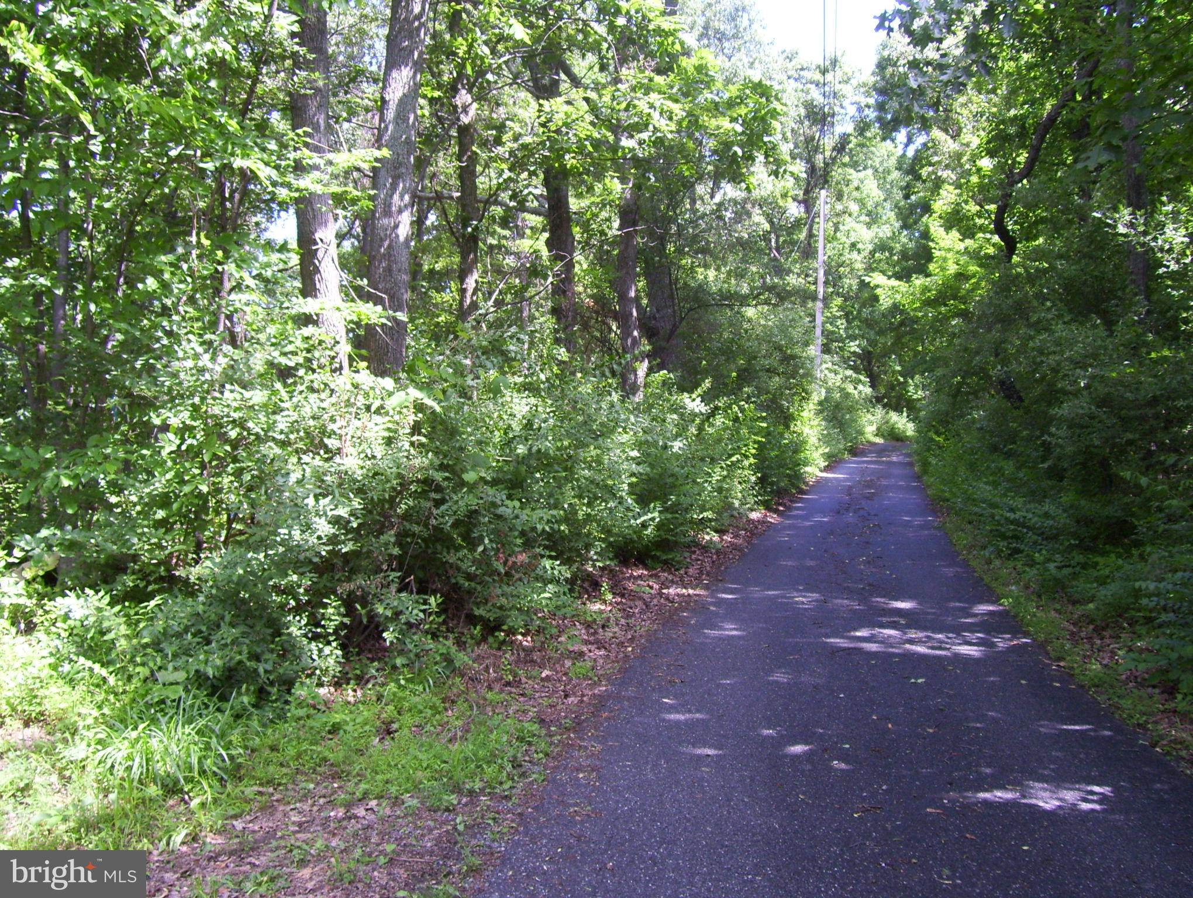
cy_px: 449
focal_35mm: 36
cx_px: 596
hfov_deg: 51.3
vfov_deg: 39.7
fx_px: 1242
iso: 125
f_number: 2.7
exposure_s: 1/160
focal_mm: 6
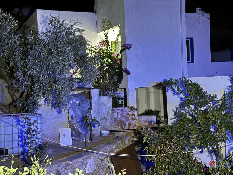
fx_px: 323
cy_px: 88
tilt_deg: -1.4
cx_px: 116
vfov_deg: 30.3
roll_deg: +2.6
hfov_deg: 39.7
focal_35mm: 48
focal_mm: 6.76
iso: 640
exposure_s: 1/5
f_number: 1.78
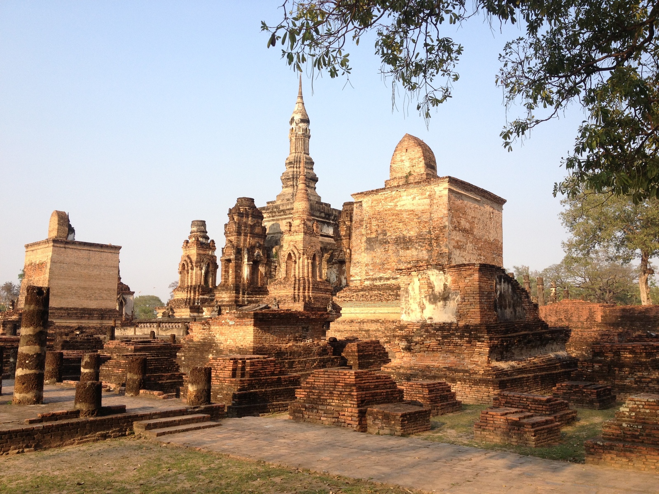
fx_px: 666
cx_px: 330
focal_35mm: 35
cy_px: 247
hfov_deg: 52.6
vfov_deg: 40.7
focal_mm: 4.28
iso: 50
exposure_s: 1/613
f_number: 2.4
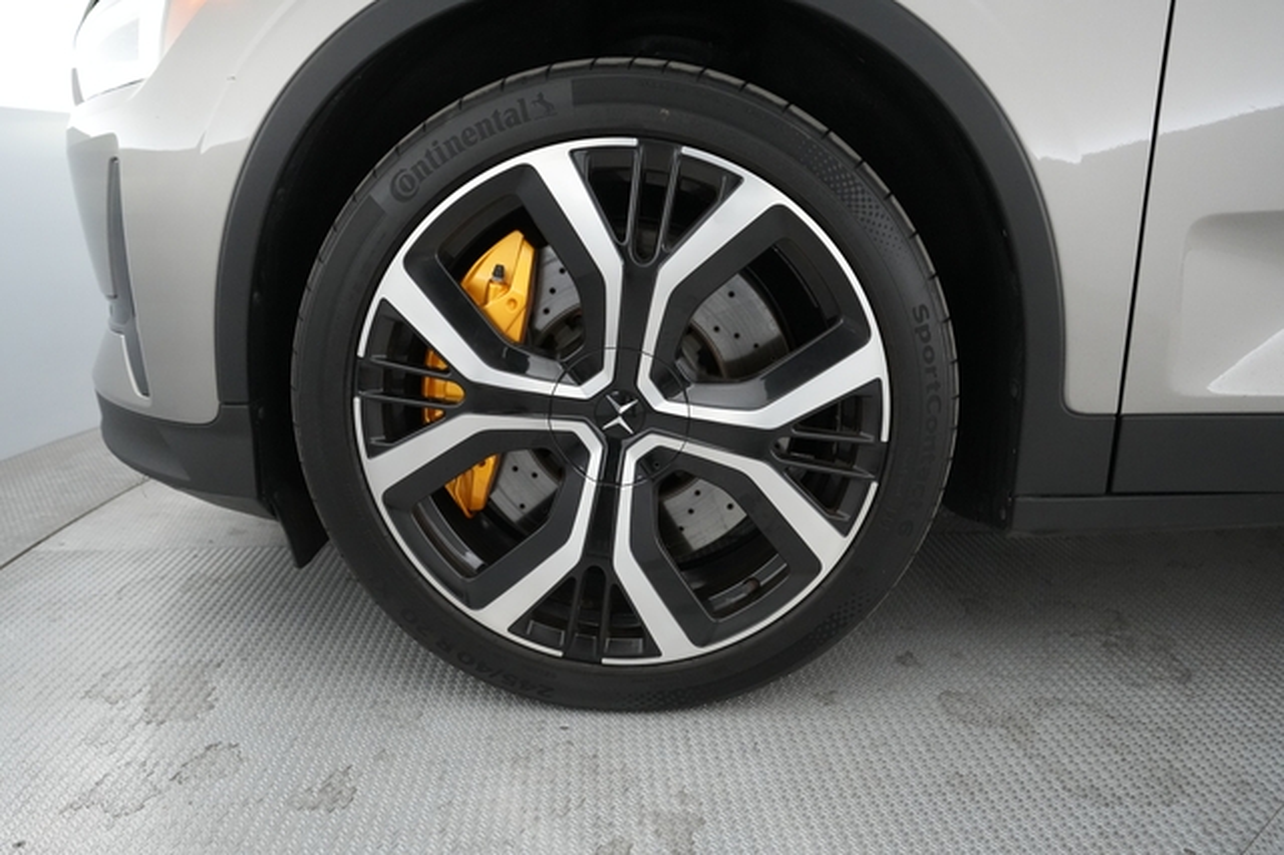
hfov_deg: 71.5
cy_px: 428
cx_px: 642
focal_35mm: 25
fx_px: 891
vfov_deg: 51.2
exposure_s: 1/125
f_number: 4.5
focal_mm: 25
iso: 6400
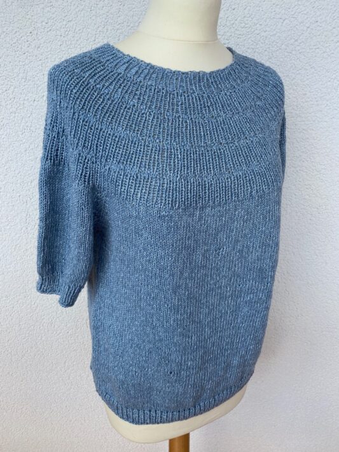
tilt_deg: -21.8
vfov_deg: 67.3
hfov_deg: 53.0
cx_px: 170
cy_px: 226
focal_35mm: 26
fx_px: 340
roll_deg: +0.5
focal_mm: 4.25
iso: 32
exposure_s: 1/571
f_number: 1.8
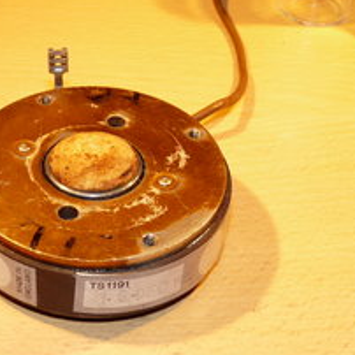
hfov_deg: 19.0
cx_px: 86
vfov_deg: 19.1
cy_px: 186
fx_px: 1056
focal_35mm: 91
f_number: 3.2
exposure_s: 1/50
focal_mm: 9.2
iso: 100
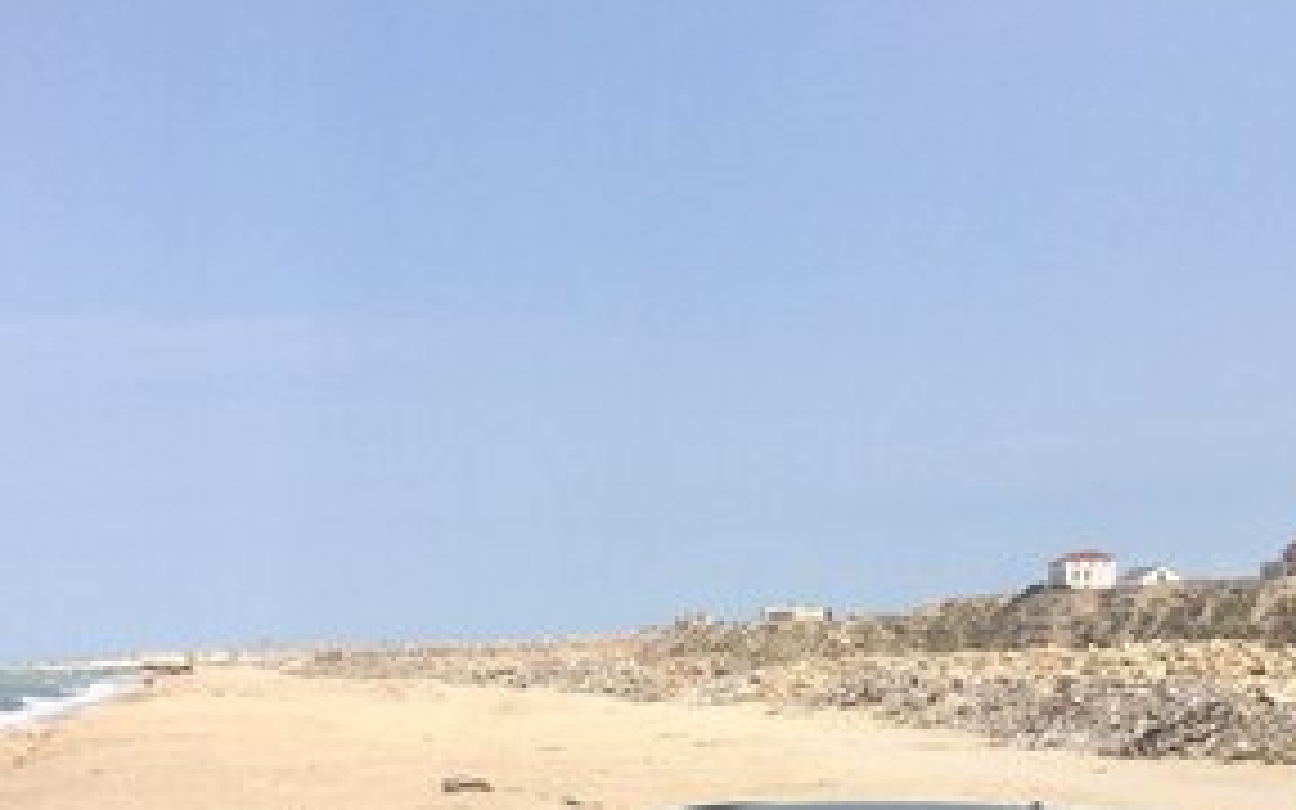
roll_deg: +1.9
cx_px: 684
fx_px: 1872
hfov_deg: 38.2
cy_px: 1094
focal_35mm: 53
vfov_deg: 21.7
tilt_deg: -13.8
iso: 32
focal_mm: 4.15
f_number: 2.2
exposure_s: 1/2415
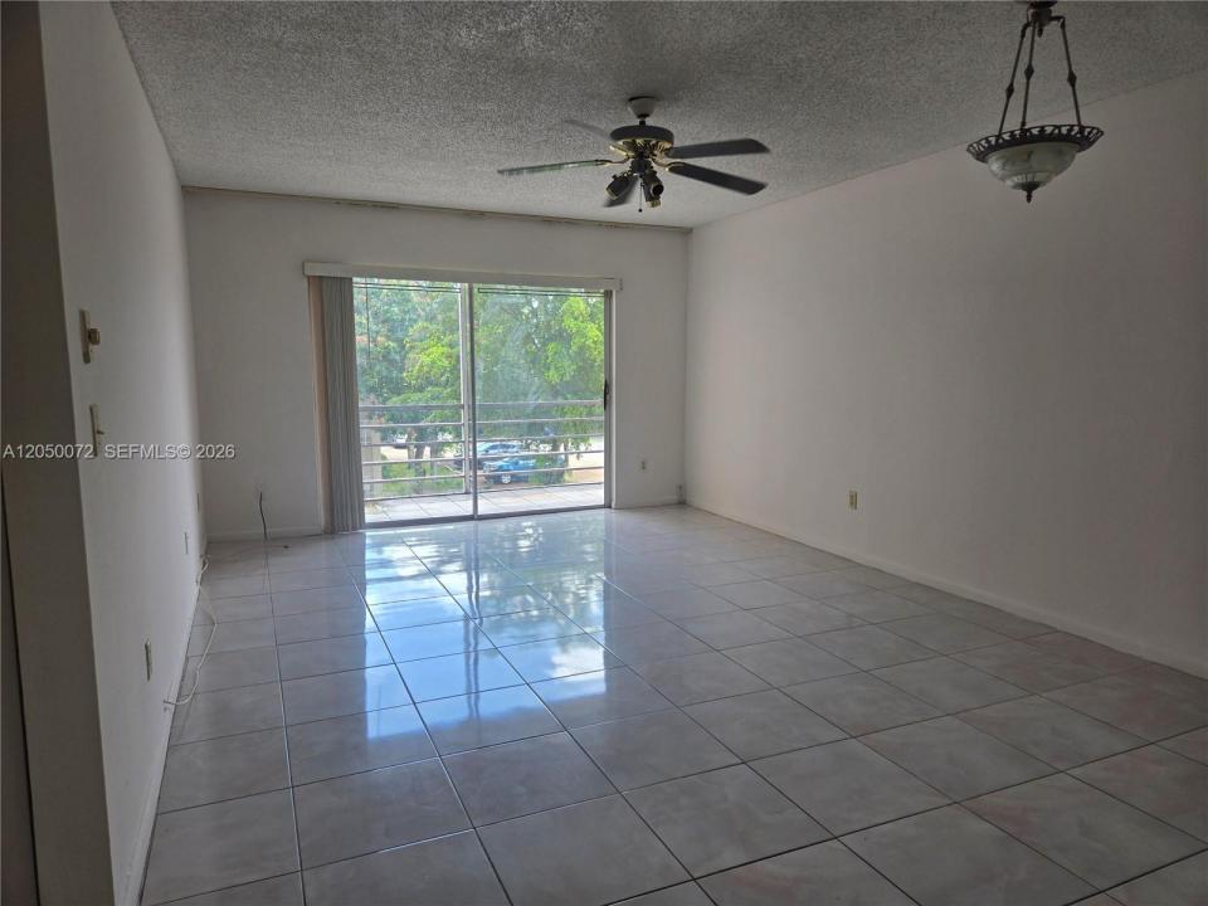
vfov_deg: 58.9
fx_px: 803
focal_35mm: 23
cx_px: 604
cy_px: 453
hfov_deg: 73.9
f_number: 1.8
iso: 32
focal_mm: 5.4
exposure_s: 1/120
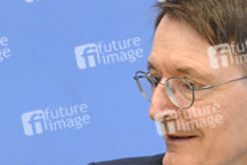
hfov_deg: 8.5
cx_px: 206
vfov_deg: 5.7
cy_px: 153
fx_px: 1660
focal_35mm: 242
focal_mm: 100
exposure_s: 1/640
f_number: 5.6
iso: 4000
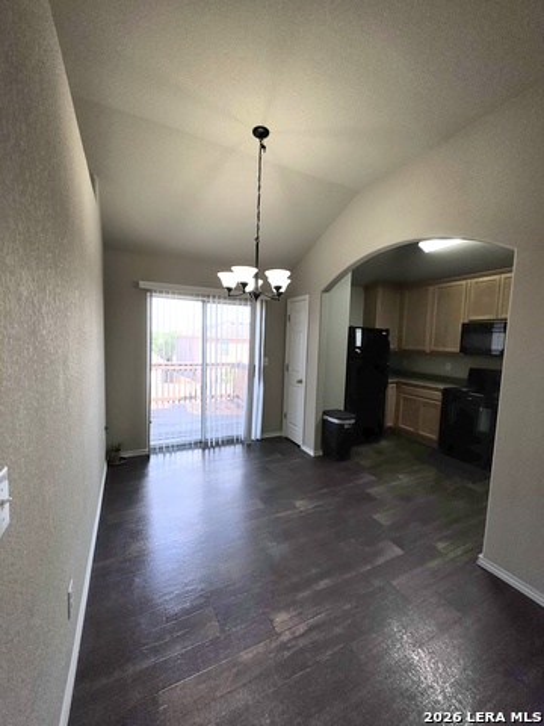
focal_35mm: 13
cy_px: 363
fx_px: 272
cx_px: 272
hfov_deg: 89.9
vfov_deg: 106.2
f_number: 1.9
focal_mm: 2.2
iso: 20
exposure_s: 1/120
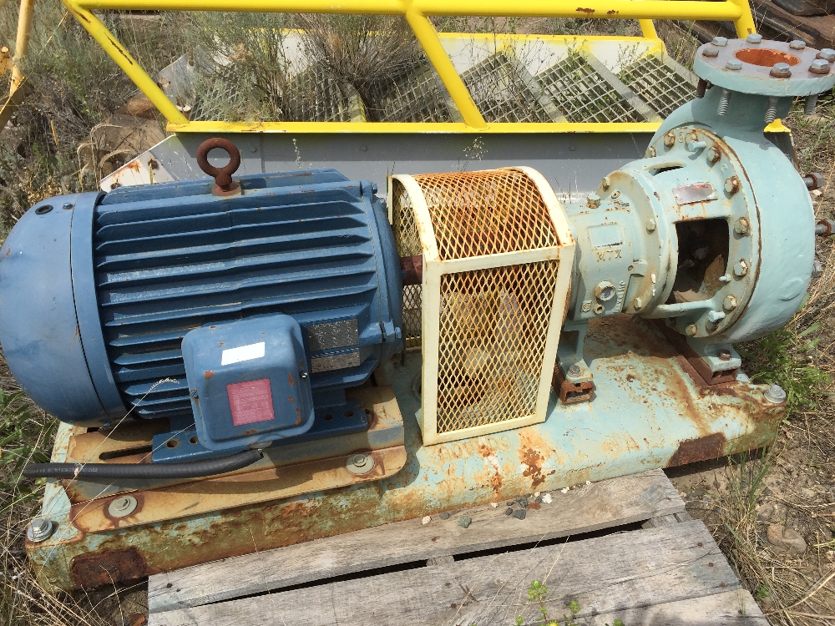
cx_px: 418
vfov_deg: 48.2
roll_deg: +3.8
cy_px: 313
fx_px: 700
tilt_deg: -39.4
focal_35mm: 29
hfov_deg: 61.7
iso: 32
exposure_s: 1/2198
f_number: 2.2
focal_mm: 4.15
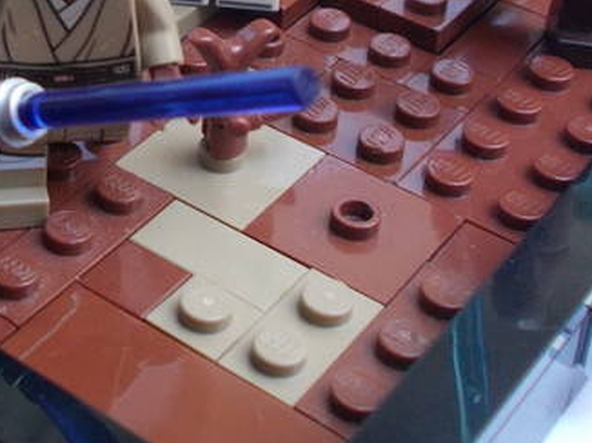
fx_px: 1606
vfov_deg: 15.3
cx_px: 80
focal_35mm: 94
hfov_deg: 20.5
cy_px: -28
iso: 180
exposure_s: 1/25
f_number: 3.6
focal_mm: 6
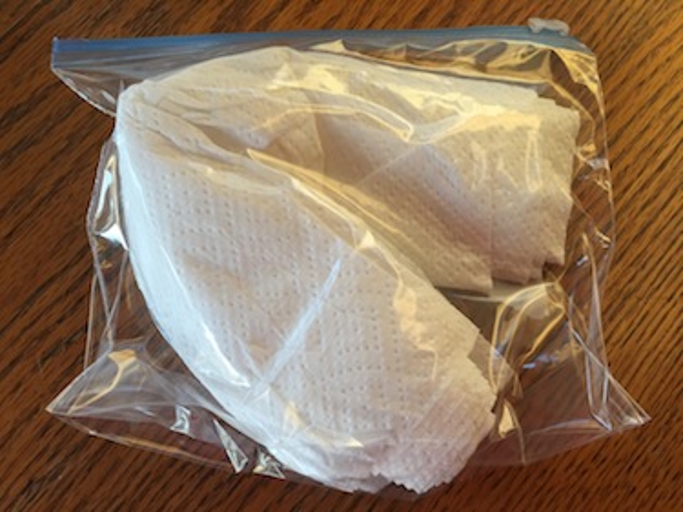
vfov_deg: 48.2
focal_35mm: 29
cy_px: 256
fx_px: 572
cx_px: 342
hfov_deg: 61.7
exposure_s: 1/30
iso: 100
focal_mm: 4.15
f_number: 2.2
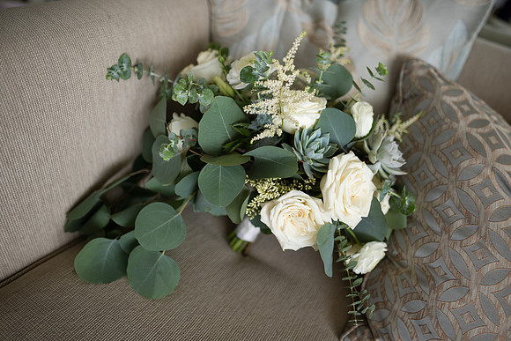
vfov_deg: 51.1
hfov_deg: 71.2
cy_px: 162
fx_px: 357
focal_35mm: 25
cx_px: 268
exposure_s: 1/250
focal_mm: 24
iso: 200
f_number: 1.6
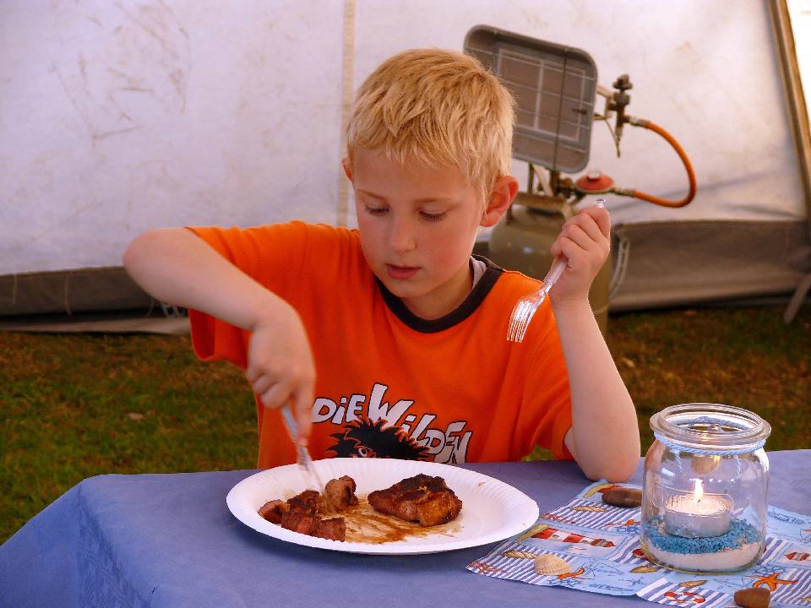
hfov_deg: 13.5
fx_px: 3421
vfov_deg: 10.2
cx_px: 406
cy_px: 304
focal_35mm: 146
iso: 100
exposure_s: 1/60
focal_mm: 31
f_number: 3.6
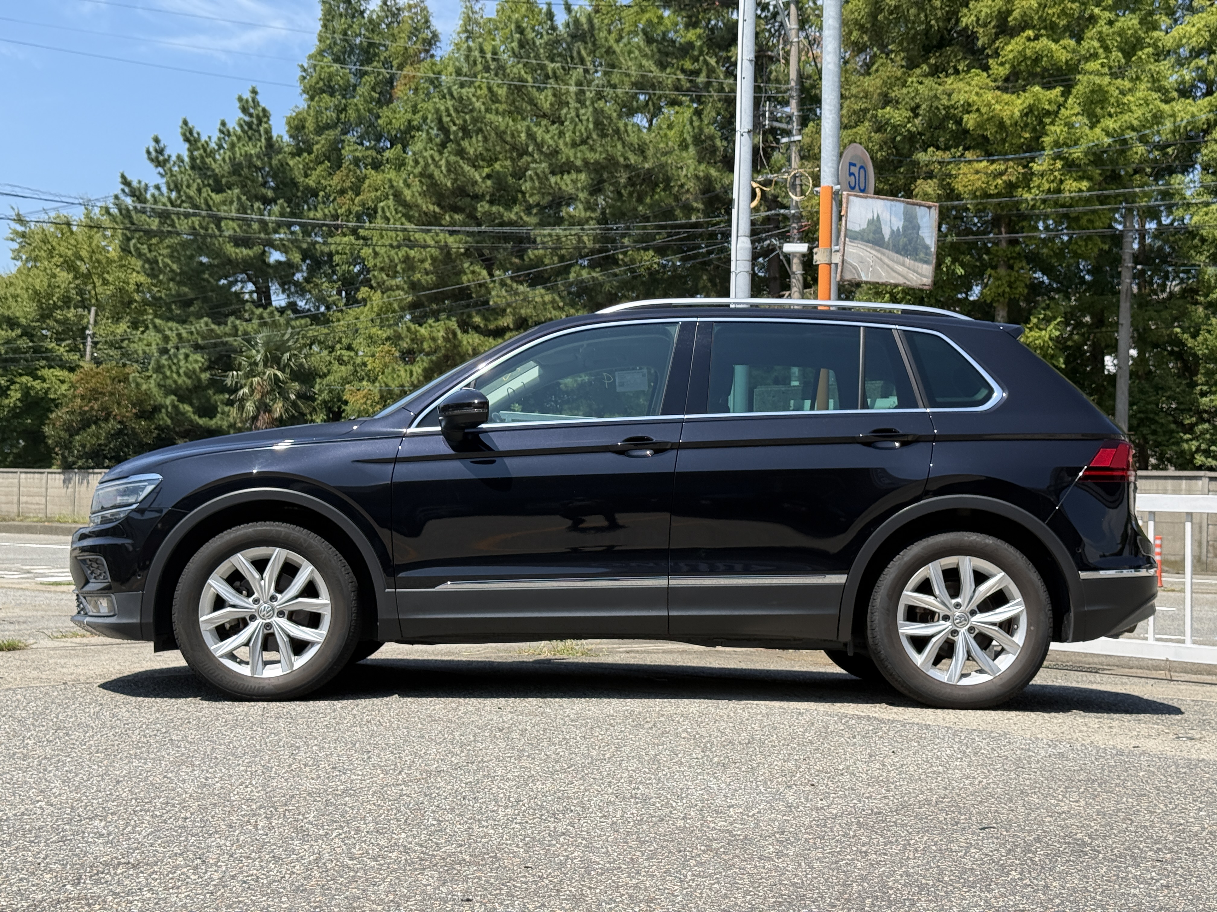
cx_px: 608
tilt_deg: +1.6
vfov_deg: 30.3
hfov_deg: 39.7
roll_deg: -1.0
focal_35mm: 48
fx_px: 1688
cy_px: 456
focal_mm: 6.76
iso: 80
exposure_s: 1/3378
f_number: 1.78
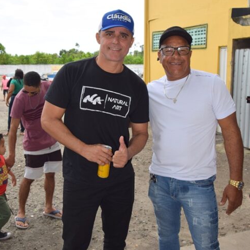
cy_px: 112
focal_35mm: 35
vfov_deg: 47.1
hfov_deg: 47.2
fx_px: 286
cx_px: 125
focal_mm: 18
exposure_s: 1/160
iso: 100
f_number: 6.3
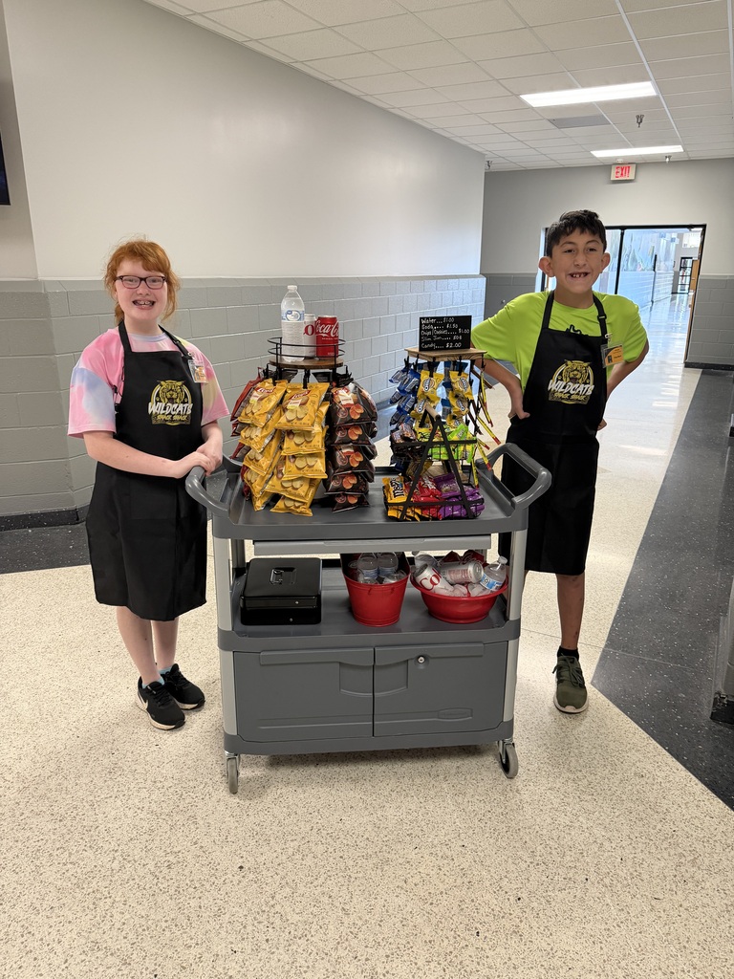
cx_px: 367
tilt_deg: -17.6
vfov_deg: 71.6
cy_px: 490
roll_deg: -0.4
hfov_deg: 56.8
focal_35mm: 24
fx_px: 679
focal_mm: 6.76
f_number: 1.78
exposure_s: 1/60
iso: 320
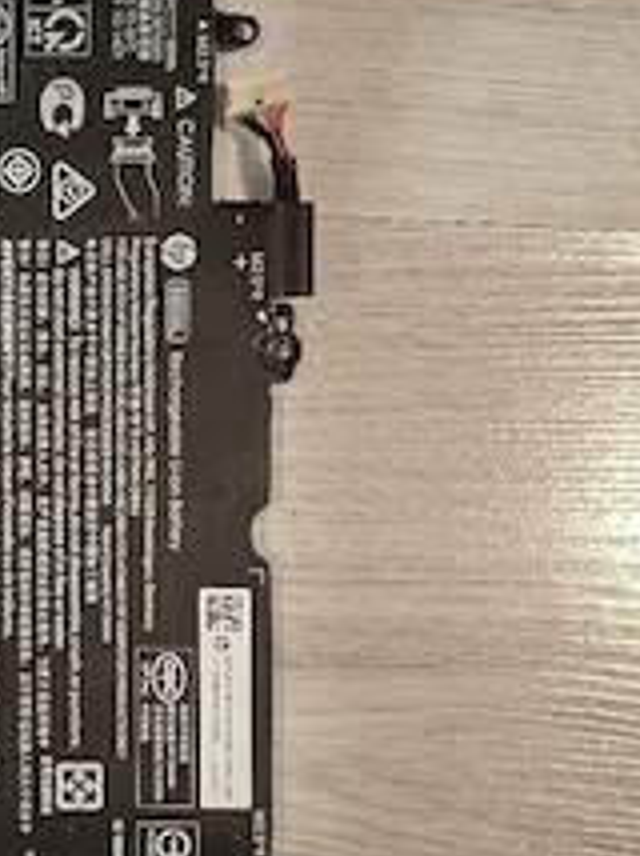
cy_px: 484
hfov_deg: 31.9
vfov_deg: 43.8
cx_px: 64
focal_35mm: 43
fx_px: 1062
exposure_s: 1/33
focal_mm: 5.54
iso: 250
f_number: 1.8
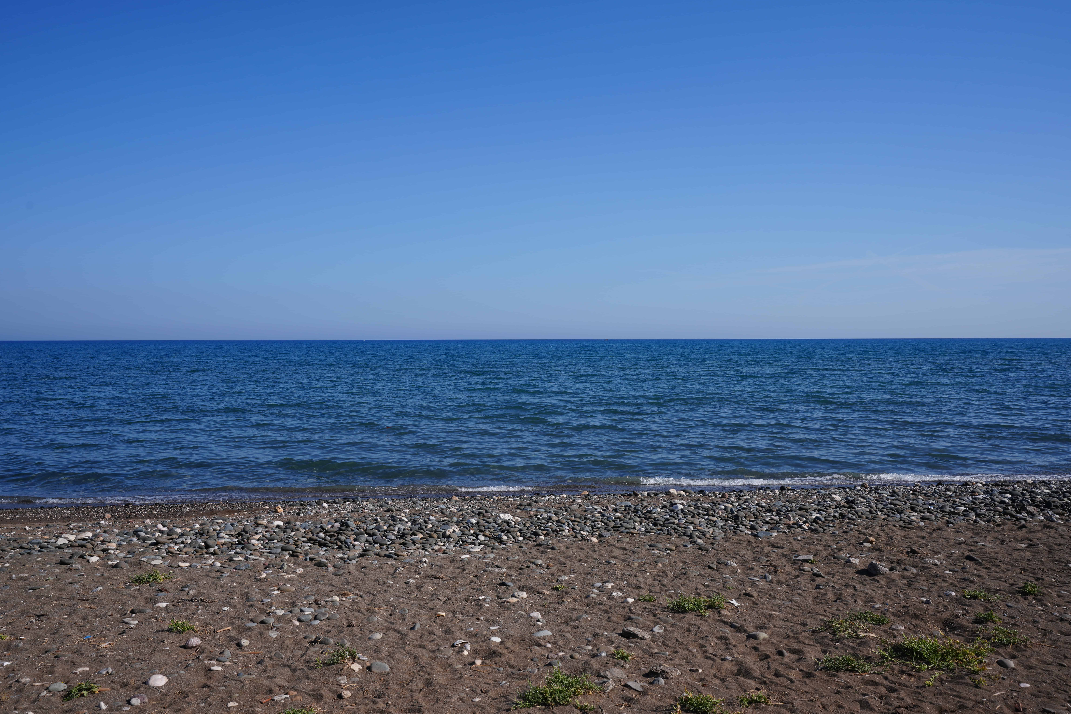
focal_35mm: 29
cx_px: 524
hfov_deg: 63.7
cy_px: 369
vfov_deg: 45.0
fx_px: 863
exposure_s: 1/250
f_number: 10
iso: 100
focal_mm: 28
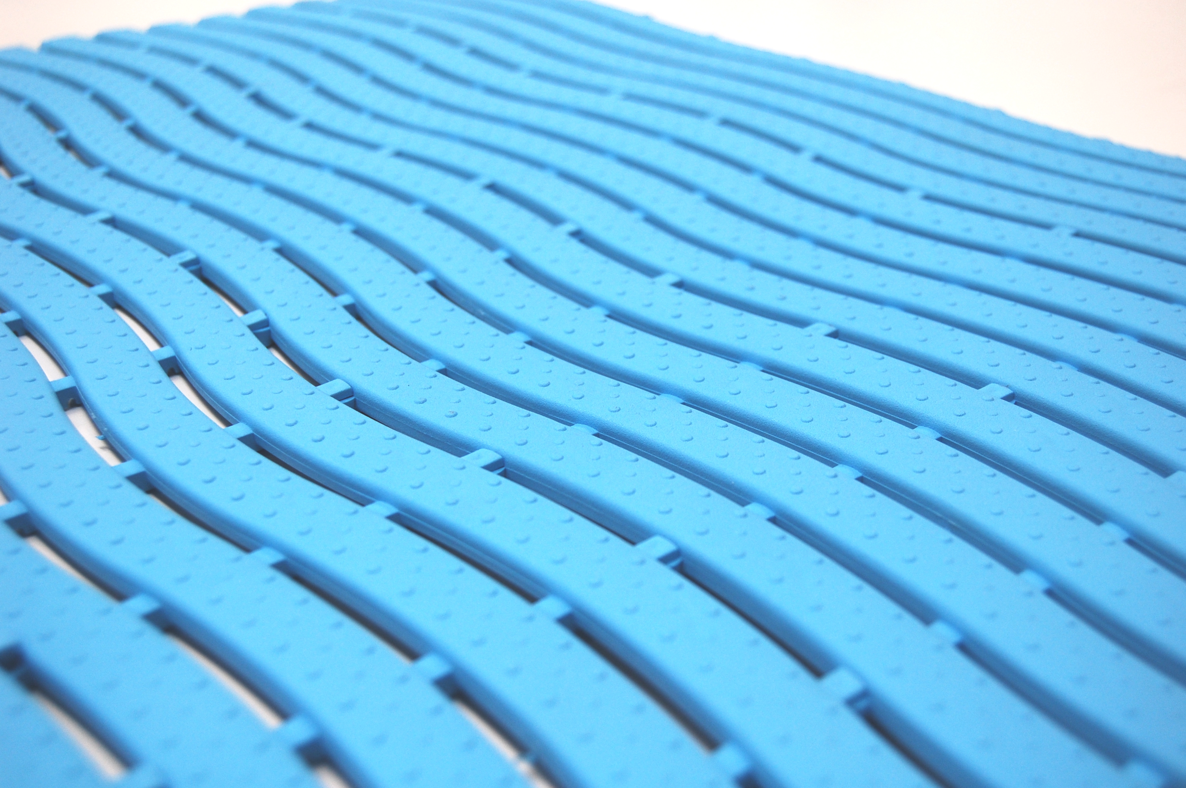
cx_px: 593
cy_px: 394
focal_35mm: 46
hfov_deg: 42.4
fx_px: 1531
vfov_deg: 28.9
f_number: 5.6
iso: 360
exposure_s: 1/125
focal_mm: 31
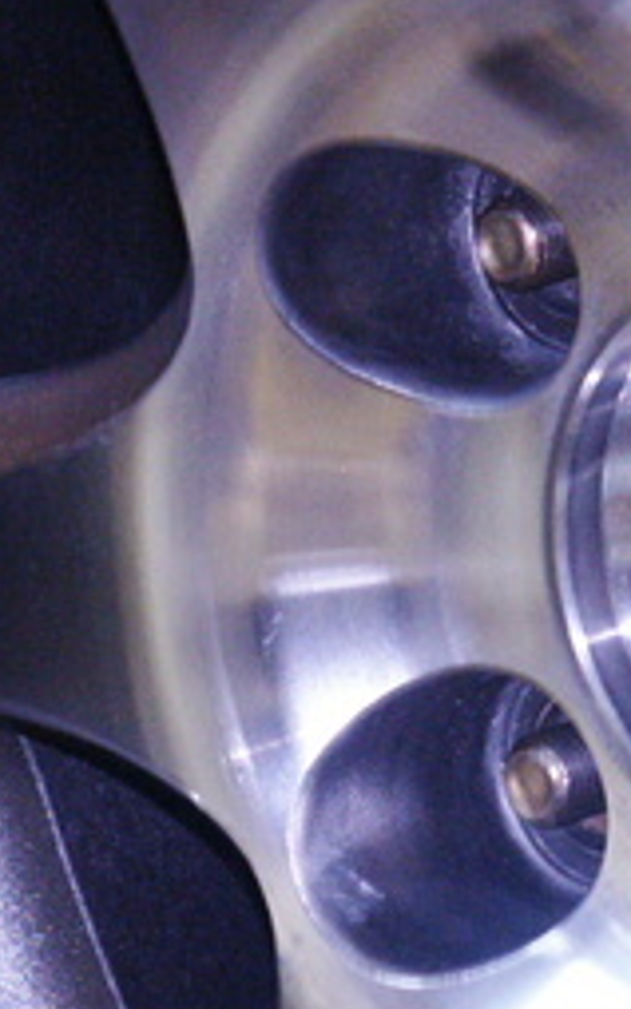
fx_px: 14841
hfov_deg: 2.4
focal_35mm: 540
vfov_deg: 3.9
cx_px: 758
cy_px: 584
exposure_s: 1/10
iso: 200
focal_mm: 40.98
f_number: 3.5
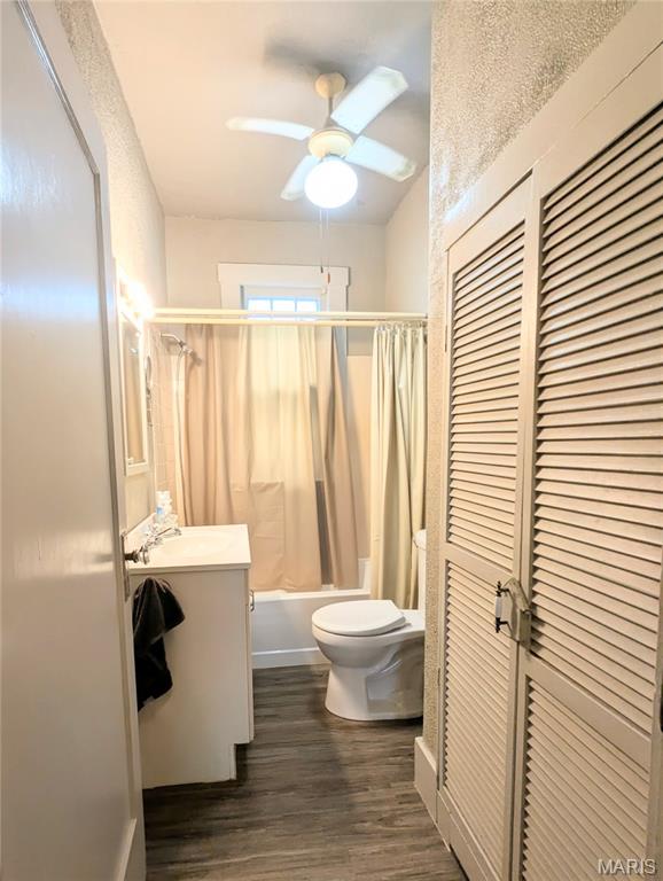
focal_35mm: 16
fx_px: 408
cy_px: 440
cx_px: 332
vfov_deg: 94.4
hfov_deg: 78.2
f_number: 2.2
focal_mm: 2.35
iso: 224
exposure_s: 1/120
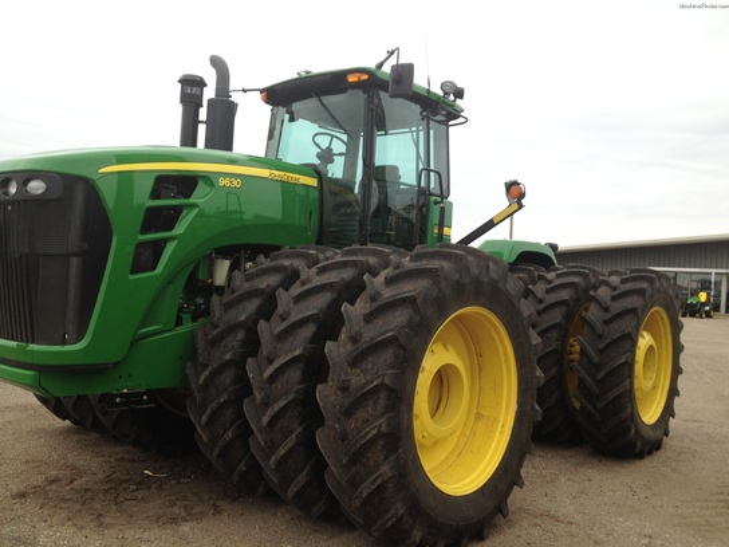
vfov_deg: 40.7
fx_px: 737
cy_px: 274
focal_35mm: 35
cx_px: 364
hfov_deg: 52.6
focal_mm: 4.28
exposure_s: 1/156
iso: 64
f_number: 2.4
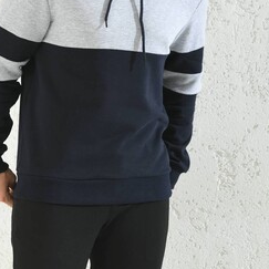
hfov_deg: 6.0
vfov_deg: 6.0
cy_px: 59
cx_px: 97
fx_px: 2576
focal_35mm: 293
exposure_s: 1/160
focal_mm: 155
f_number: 7.1
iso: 125
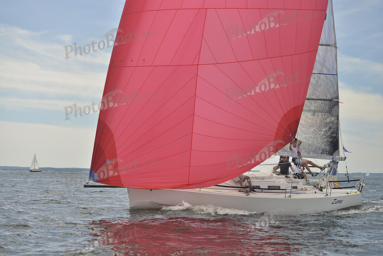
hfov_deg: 28.8
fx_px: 745
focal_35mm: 70
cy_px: 128
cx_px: 192
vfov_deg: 19.5
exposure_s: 1/800
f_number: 4.5
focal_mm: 70
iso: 200
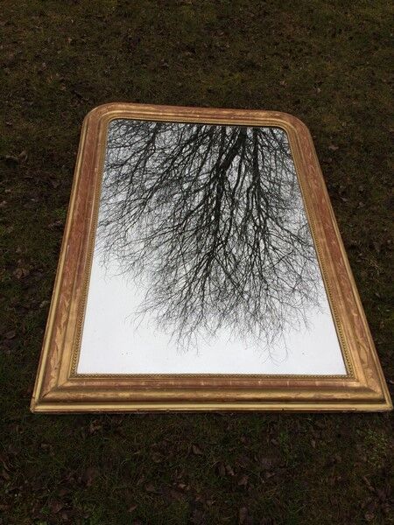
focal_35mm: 29
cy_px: 262
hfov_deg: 48.2
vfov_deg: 61.7
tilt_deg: -55.6
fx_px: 440
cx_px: 197
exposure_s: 1/1001
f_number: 2.2
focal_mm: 4.15
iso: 32
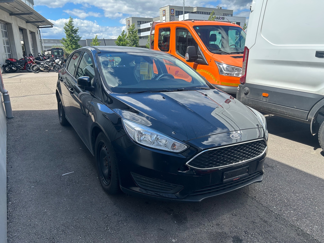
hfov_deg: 67.3
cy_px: 122
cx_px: 162
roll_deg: +0.5
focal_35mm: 26
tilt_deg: -15.4
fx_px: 243
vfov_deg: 53.1
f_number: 1.5
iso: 50
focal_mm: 5.7
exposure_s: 1/1531
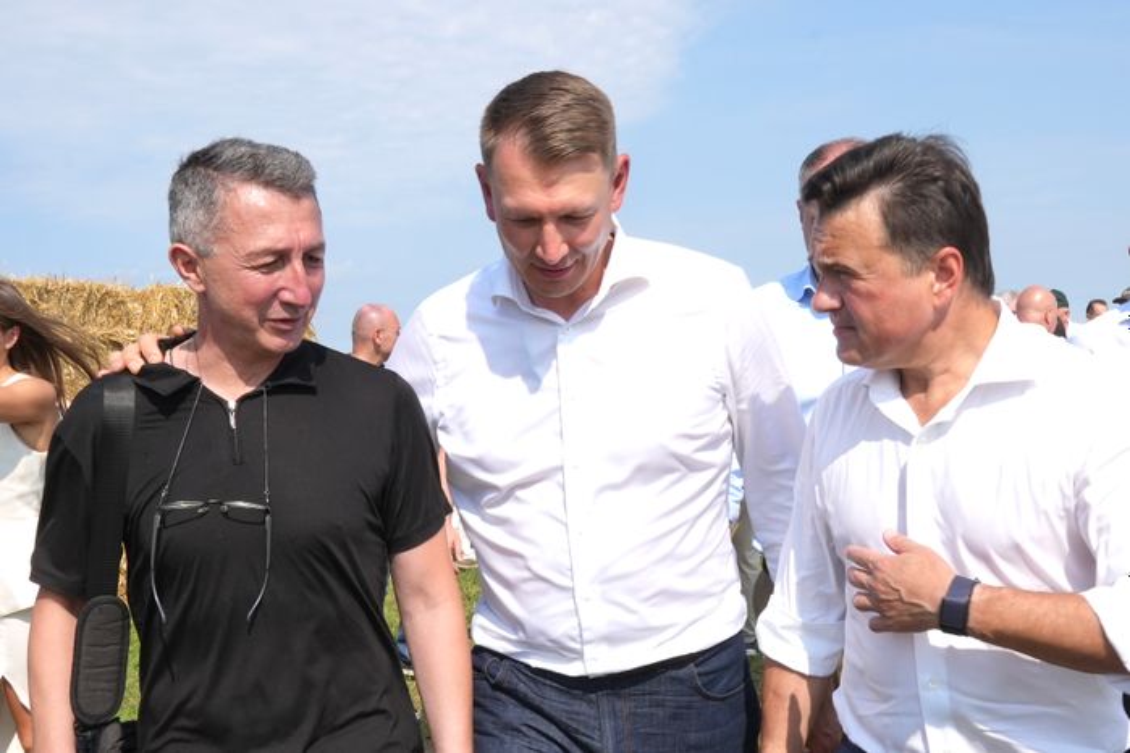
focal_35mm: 36
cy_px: 376
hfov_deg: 53.1
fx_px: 1130
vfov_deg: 36.9
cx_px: 565
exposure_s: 1/200
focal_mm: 24
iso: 200
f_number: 14
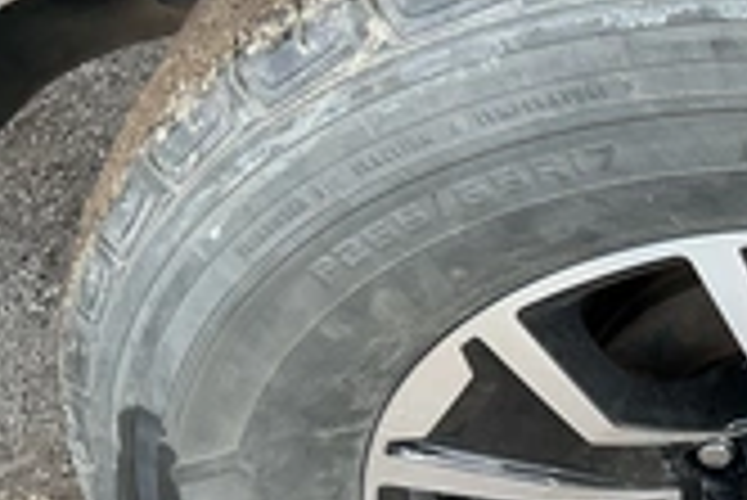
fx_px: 1454
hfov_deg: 25.9
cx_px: 882
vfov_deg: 19.4
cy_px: 333
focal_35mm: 70
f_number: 1.8
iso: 25
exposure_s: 1/180
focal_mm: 3
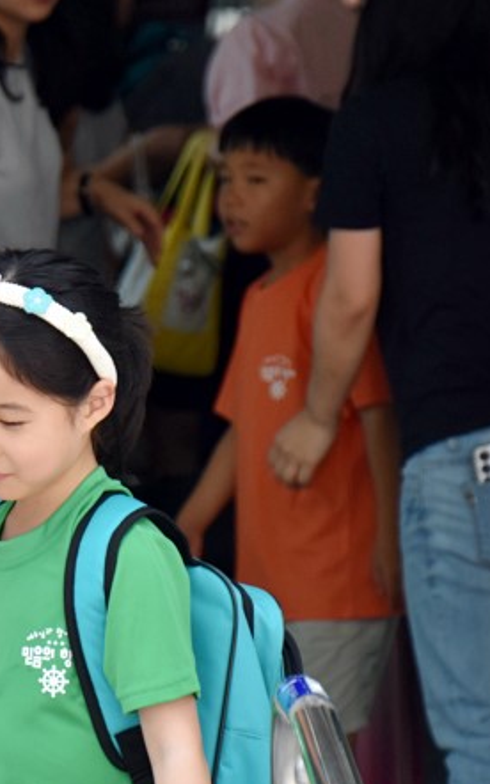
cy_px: 404
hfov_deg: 2.8
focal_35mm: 467
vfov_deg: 4.5
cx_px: -147
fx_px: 9985
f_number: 6
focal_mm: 150
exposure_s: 1/250
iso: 560
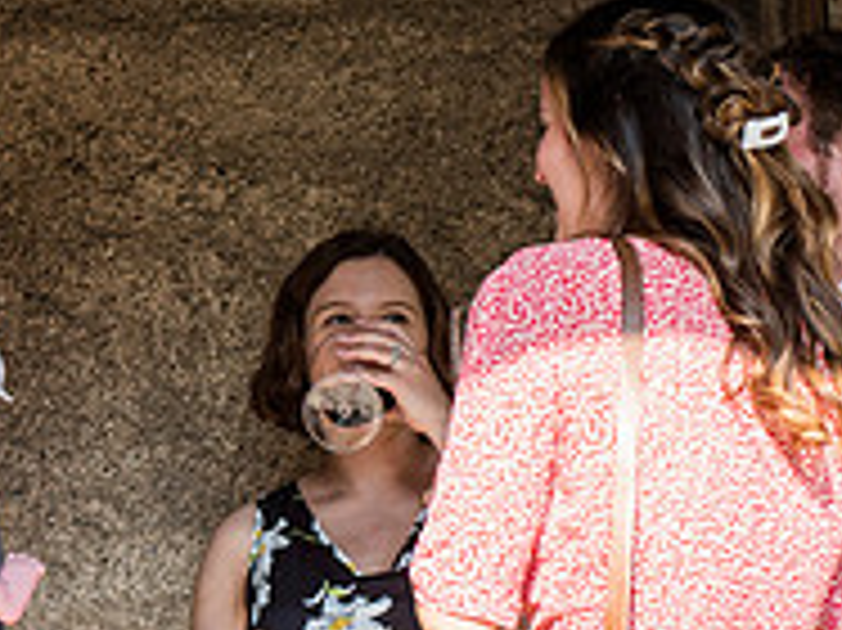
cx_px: -86
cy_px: 209
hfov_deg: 13.0
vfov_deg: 9.9
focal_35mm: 149
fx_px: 3622
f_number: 3.5
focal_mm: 50
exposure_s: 1/800
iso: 400
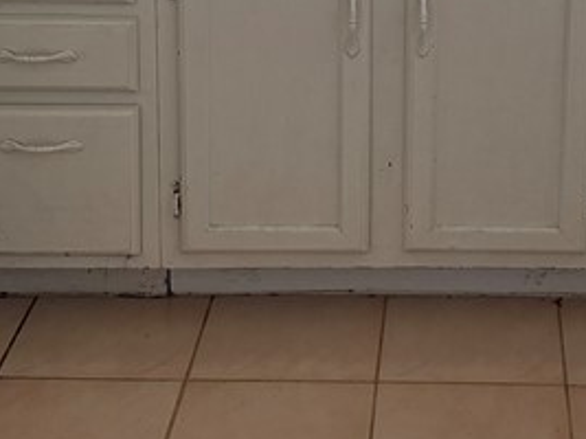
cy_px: -165
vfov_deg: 15.2
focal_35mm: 92
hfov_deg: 21.0
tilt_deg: -11.9
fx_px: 1557
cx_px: 489
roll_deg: -1.6
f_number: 1.78
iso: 160
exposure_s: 1/228
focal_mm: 6.76
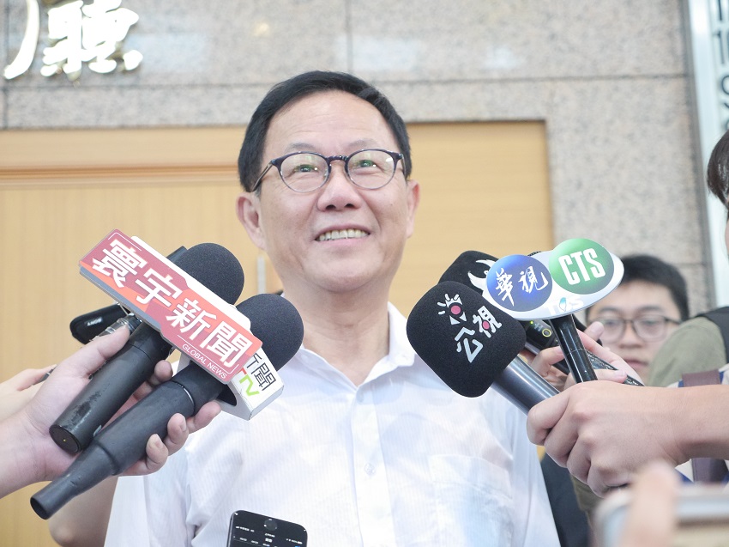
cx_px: 364
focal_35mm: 70
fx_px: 1474
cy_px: 274
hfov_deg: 27.8
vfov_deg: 21.0
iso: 2500
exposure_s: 1/80
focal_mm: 35
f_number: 2.8
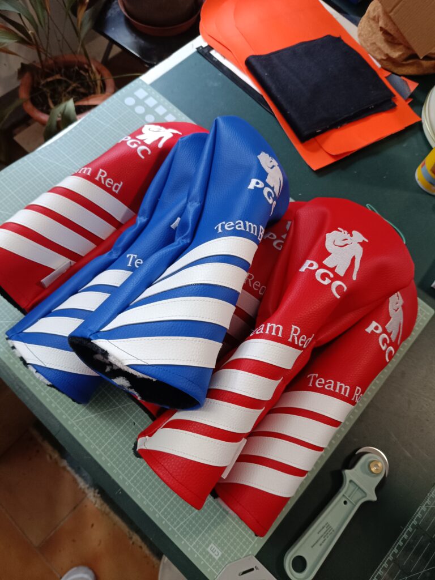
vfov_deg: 71.6
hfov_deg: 56.8
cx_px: 218
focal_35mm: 24
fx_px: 402
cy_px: 290
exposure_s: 1/33.3
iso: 615
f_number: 1.88
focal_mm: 5.59
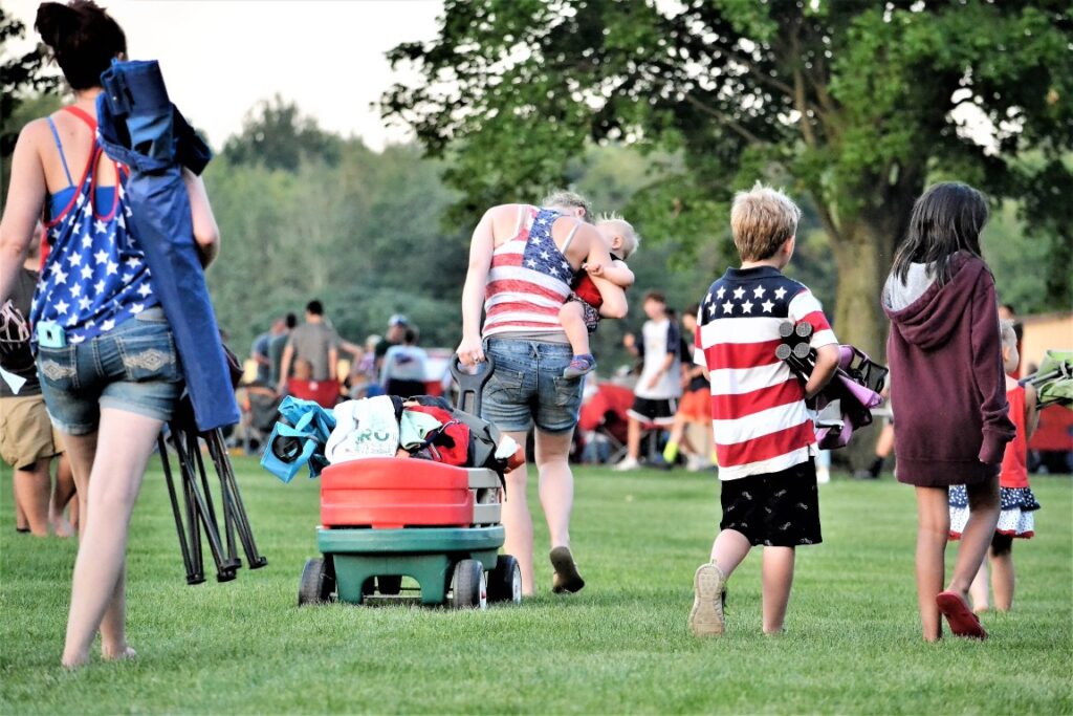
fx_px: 6260
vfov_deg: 6.5
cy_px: 358
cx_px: 536
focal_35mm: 210
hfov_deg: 9.8
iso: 3200
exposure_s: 1/500
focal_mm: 140
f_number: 4.8
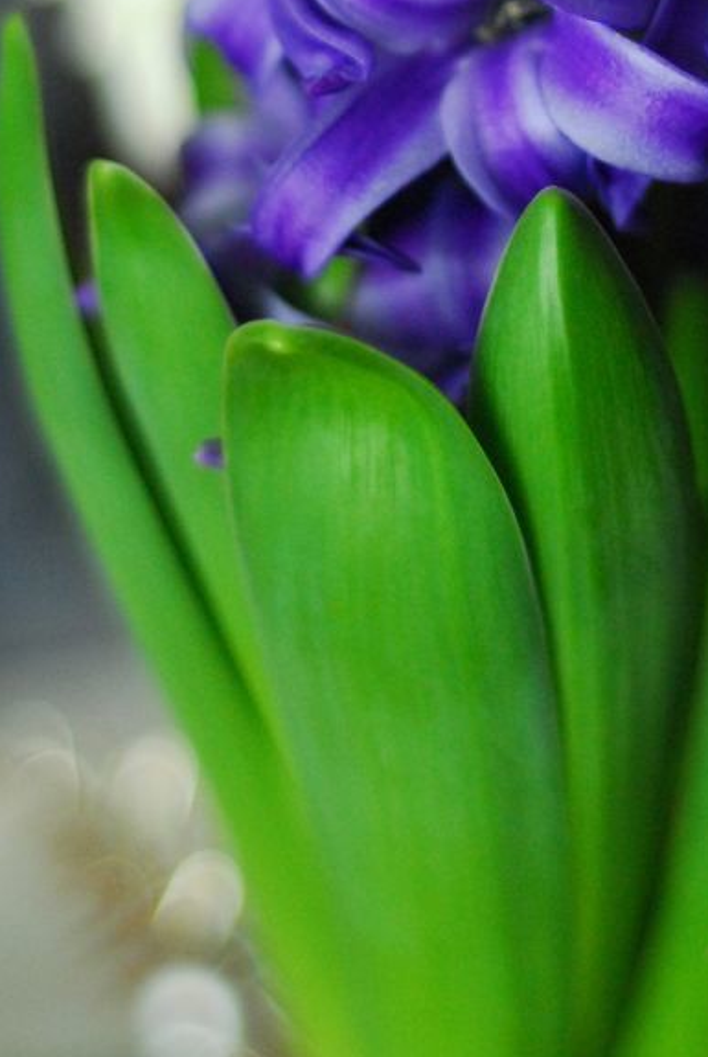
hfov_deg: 8.2
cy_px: -46
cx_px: 551
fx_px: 4911
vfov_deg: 12.1
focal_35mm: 167
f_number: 1.8
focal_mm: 50
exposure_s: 1/800
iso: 800
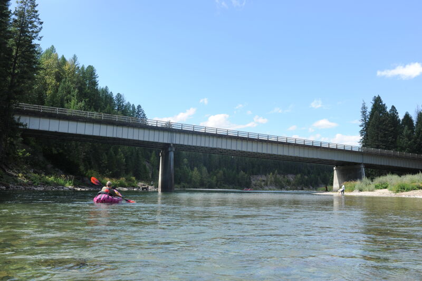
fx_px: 410
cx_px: 211
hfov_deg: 54.5
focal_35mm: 35
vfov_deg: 37.8
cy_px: 140
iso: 200
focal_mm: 35
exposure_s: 1/320
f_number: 8
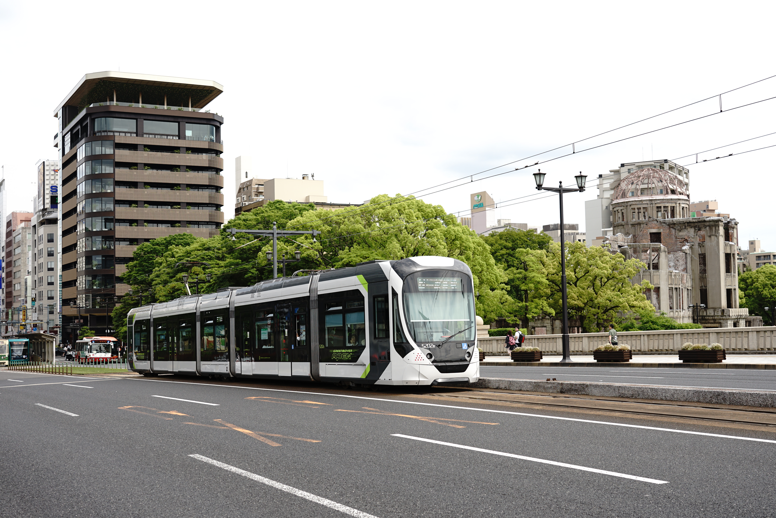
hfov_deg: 45.4
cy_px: 259
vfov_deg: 31.2
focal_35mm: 43
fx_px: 927
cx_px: 388
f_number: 4.5
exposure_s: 1/500
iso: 100
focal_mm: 43
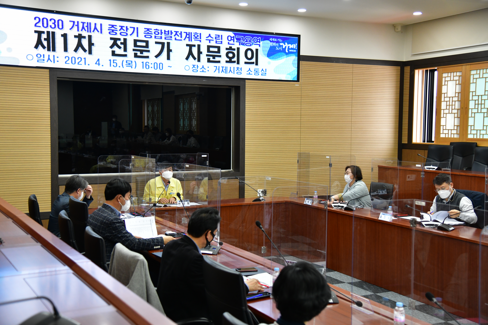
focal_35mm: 48
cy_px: 162
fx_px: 651
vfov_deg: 28.1
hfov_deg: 41.1
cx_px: 244
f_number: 4
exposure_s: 1/250
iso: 1600
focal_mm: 48
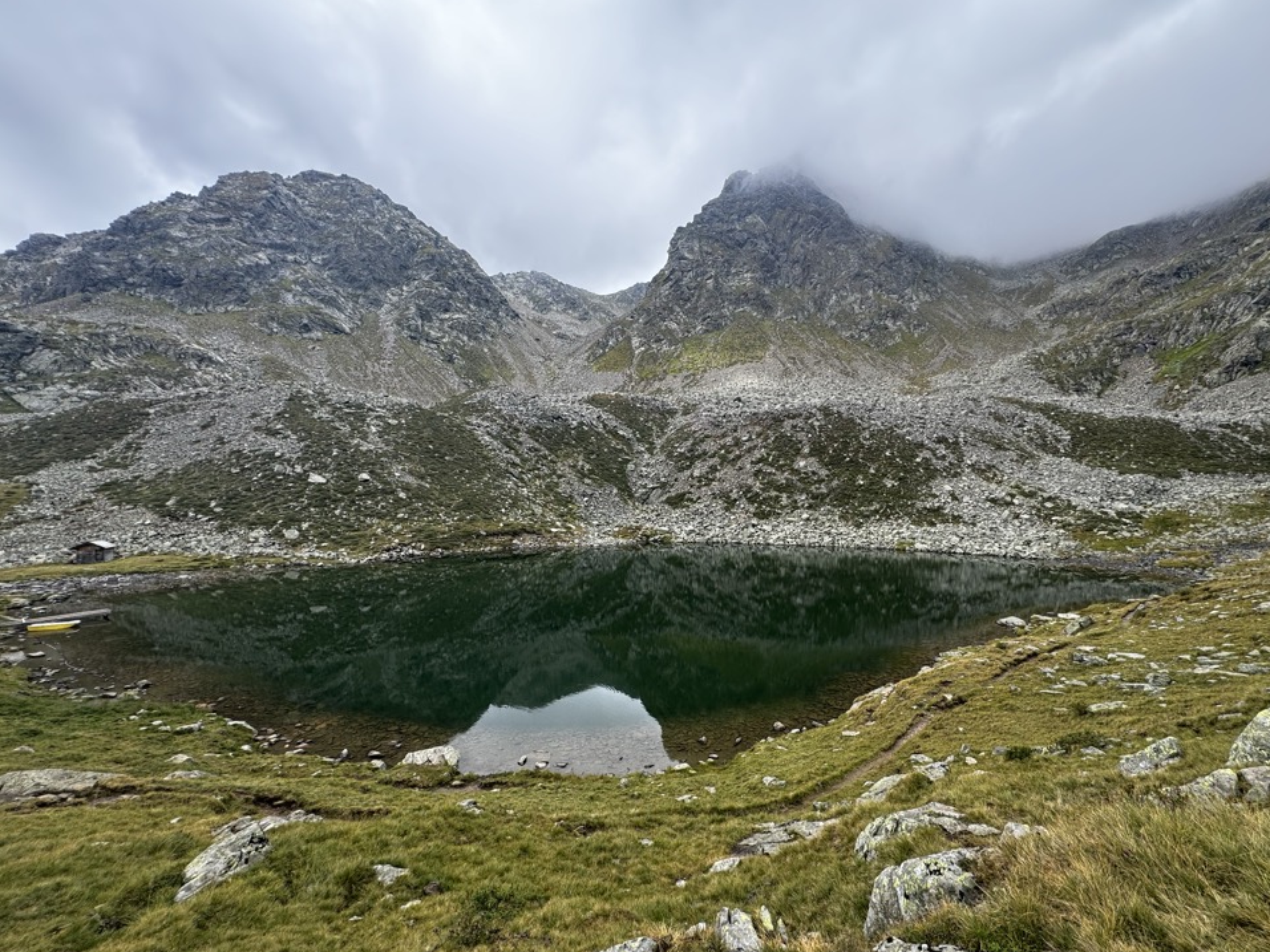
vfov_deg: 81.7
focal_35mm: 15
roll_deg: -0.4
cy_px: 505
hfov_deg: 98.0
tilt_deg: -3.1
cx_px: 678
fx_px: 550
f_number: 2.2
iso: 40
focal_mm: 2.22
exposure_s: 1/266
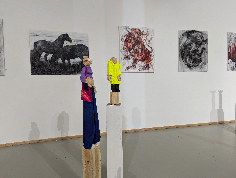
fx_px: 164
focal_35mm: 24
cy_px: 89
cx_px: 118
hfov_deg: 71.5
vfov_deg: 56.9
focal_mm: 6.81
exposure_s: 1/25
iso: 138
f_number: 1.85
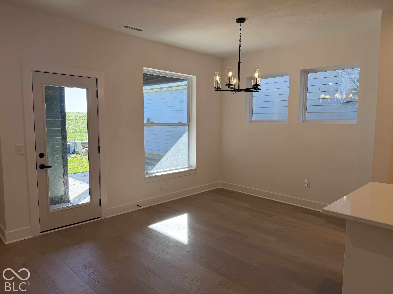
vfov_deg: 56.8
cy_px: 147
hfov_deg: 71.6
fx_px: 272
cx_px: 196
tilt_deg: -5.7
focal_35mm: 24
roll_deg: -2.2
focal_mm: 6.76
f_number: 1.78
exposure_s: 1/272
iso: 80
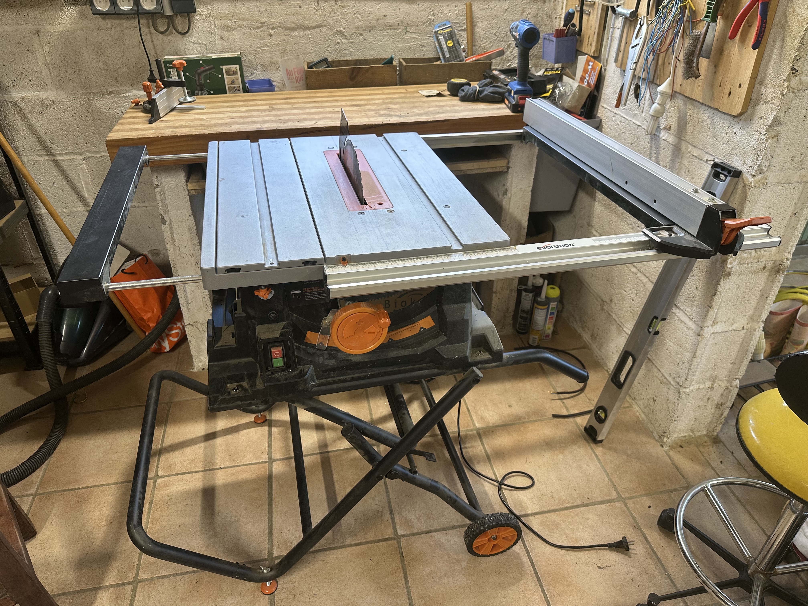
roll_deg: -0.2
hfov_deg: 71.6
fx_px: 560
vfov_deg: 56.8
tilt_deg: -33.8
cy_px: 303
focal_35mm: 24
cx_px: 404
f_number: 1.78
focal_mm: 6.86
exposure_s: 1/50
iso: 125
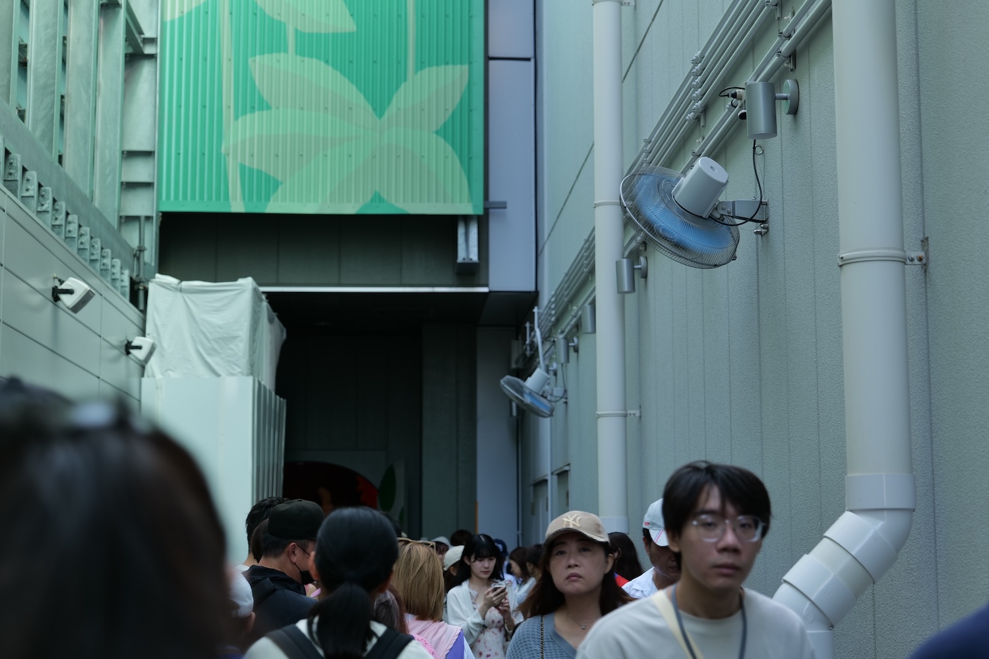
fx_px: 1703
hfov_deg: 32.4
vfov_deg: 21.9
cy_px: 330
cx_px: 494
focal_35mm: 62
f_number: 4
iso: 100
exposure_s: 1/40
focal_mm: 62
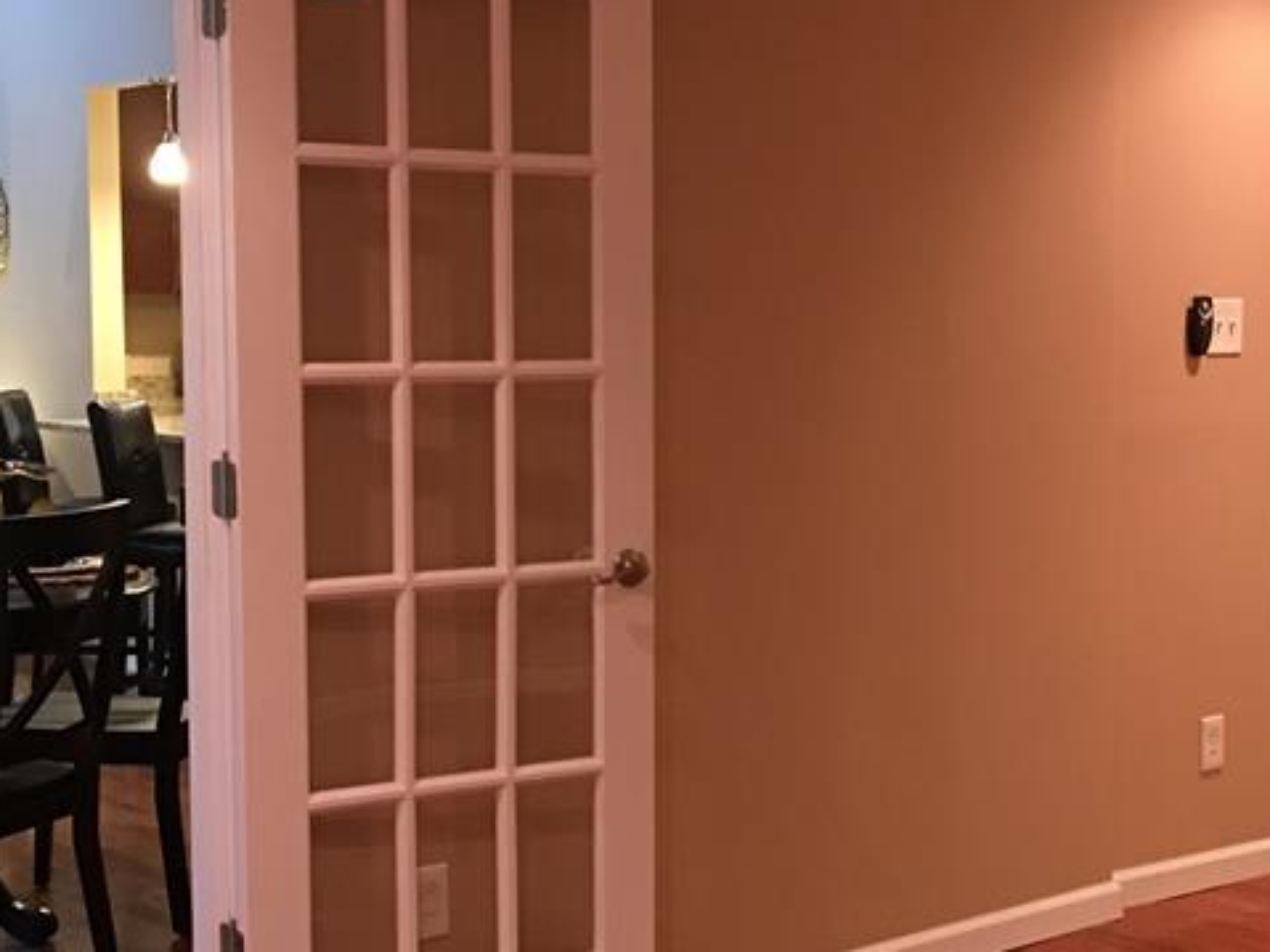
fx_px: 2274
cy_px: 528
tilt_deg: -5.7
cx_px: 753
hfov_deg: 31.1
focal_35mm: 62
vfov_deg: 23.6
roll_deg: -0.8
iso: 80
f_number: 2.2
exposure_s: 1/10
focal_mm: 4.15
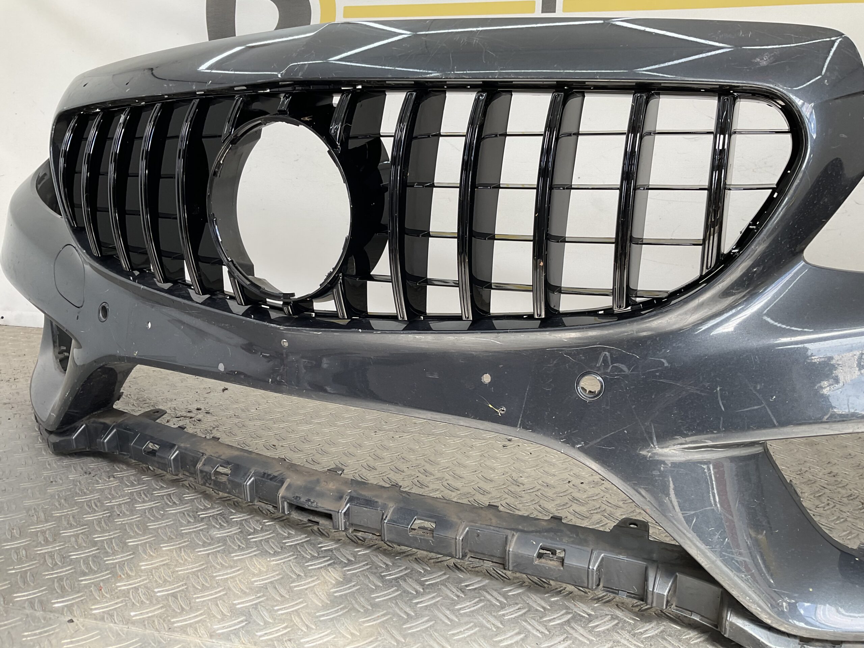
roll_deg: -2.6
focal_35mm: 29
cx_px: 432
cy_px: 324
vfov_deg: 48.2
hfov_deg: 61.7
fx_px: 724
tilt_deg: -13.4
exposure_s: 1/152
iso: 16
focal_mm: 3
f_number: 1.8
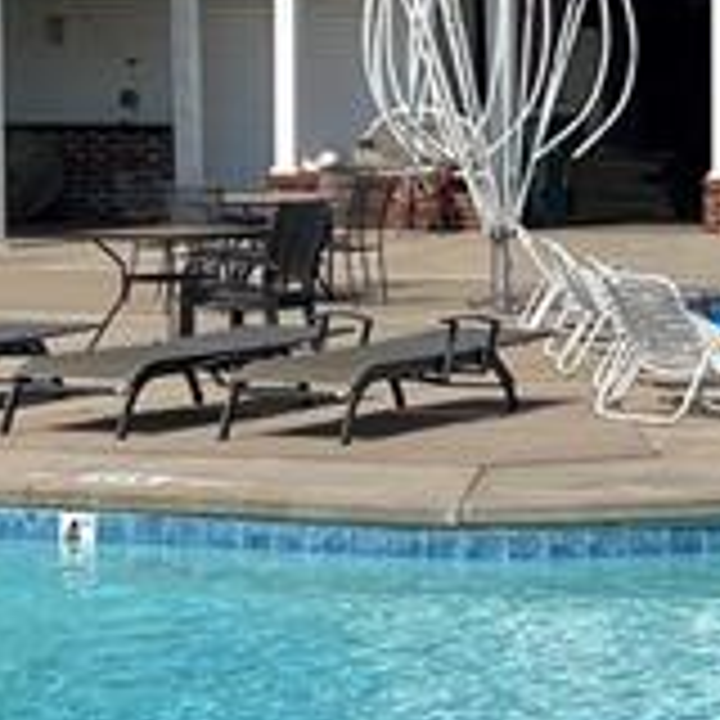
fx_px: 3459
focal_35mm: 147
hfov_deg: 11.8
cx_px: 639
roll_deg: +0.5
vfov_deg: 11.9
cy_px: 238
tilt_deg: -2.8
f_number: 1.5
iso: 50
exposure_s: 1/8000
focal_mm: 5.7
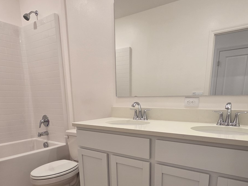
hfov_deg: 73.7
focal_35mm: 23
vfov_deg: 56.2
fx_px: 165
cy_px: 138
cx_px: 138
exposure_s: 1/120
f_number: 2.2
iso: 160
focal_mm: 2.2
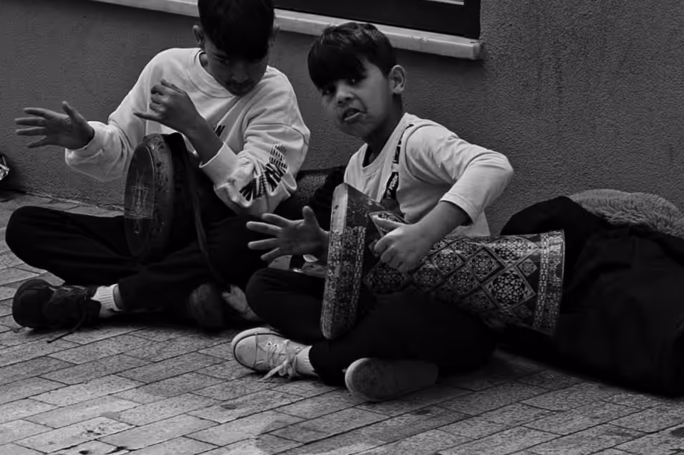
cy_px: 187
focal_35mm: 155
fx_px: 2942
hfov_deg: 13.2
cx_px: 70
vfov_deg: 8.8
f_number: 5.6
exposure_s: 1/640
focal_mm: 35
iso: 200
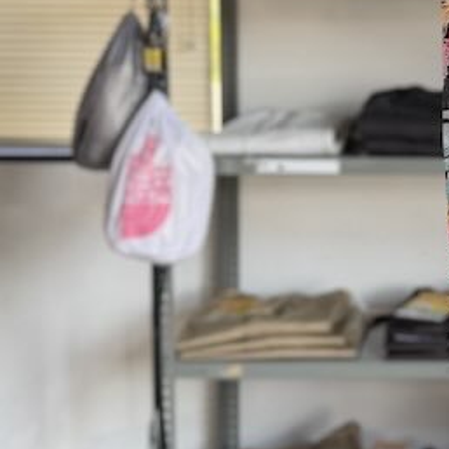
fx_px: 1159
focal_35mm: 79
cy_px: 92
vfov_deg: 21.7
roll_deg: -0.4
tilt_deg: -5.5
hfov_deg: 20.1
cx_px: 585
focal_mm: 6.76
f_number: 1.78
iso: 125
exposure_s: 1/121
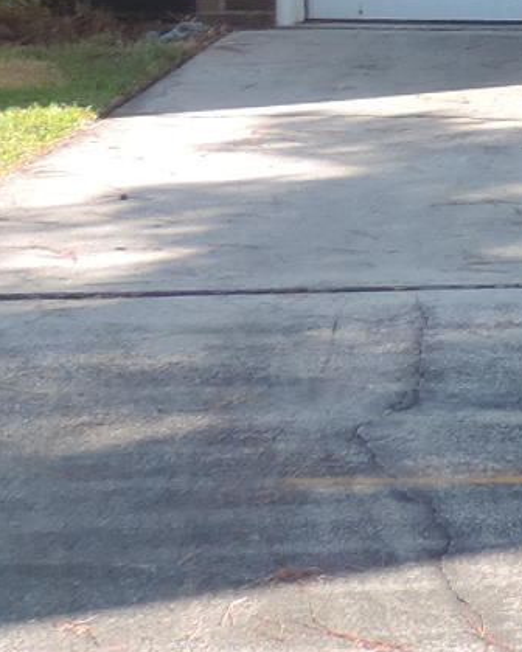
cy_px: -435
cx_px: 1339
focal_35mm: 185
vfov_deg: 10.0
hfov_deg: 7.7
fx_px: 3573
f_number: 3.3
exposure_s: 1/160
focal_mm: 6.2
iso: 80
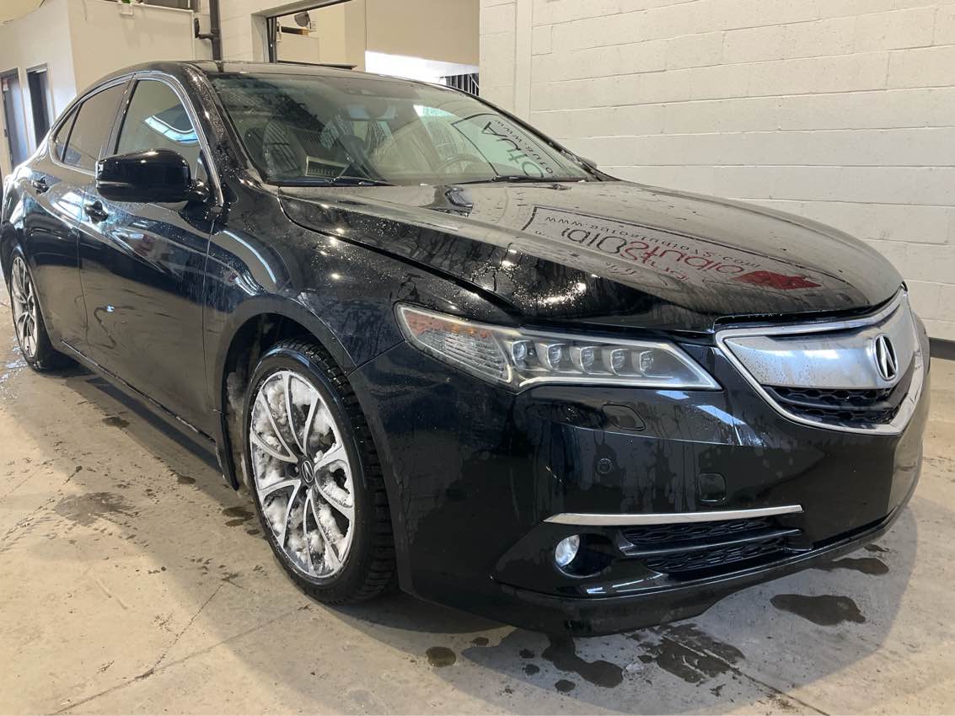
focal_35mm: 29
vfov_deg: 48.2
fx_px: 800
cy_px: 358
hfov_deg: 61.7
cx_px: 478
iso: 64
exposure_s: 1/60
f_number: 1.8
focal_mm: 3
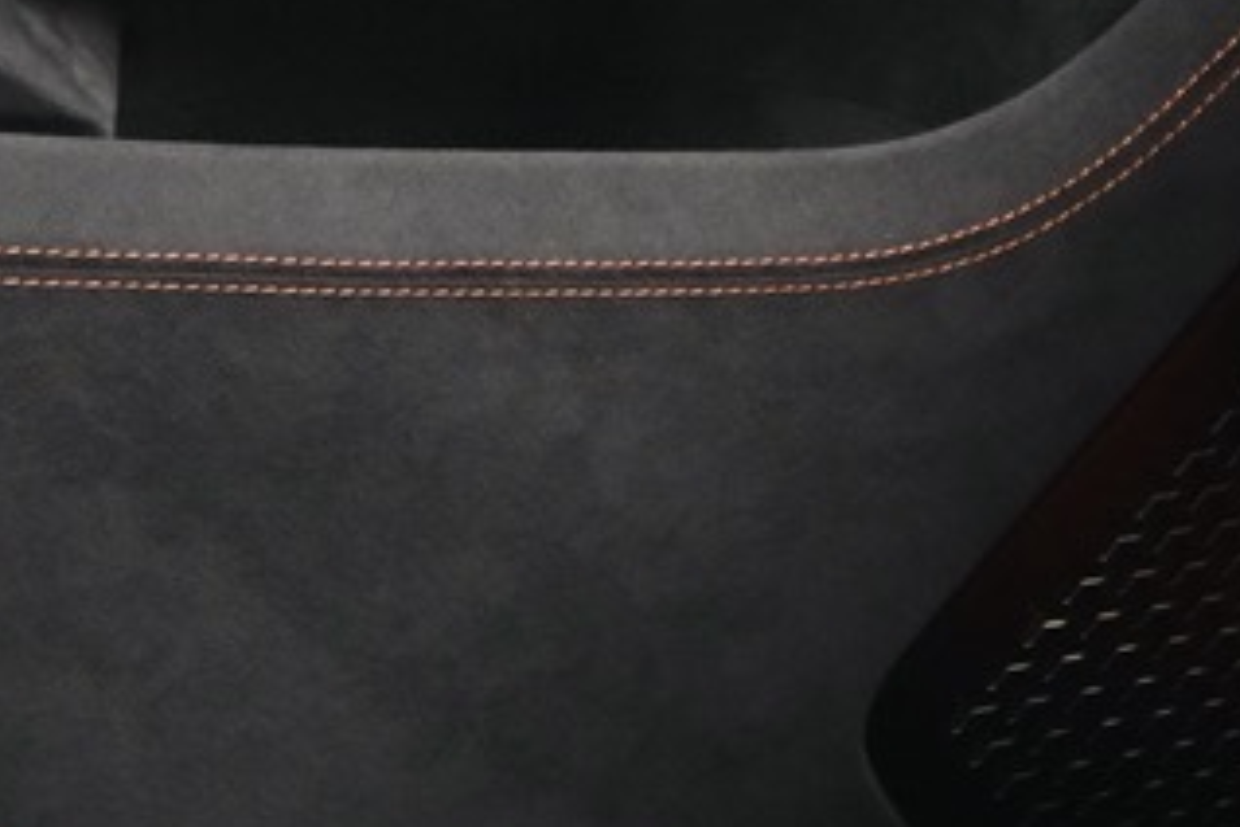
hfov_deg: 14.5
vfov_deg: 9.2
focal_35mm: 141
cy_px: -704
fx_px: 4856
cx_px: 515
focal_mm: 23
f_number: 2.5
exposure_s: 1/125
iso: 4000
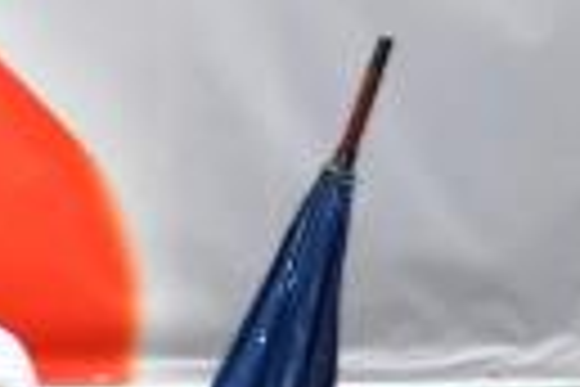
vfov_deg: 6.3
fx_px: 3448
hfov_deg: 8.7
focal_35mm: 214
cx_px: -814
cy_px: 662
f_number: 5
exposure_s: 1/200
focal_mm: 18
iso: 200
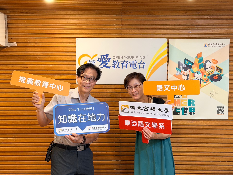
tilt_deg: -3.8
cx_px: 116
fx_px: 323
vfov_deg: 30.3
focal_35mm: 48
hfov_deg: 39.7
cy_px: 88
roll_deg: +1.6
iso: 200
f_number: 1.78
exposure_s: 1/60
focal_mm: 6.76
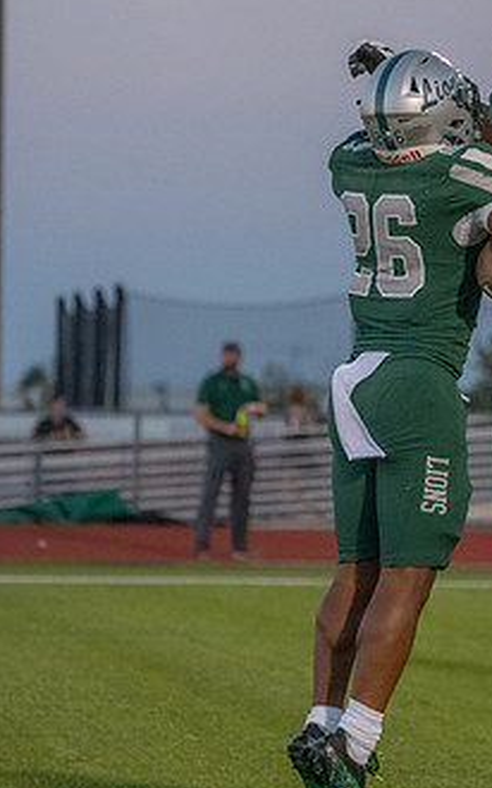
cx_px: 535
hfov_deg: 4.2
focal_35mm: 314
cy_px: 443
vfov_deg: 6.7
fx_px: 6742
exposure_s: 1/1250
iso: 12800
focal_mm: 175
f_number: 5.6
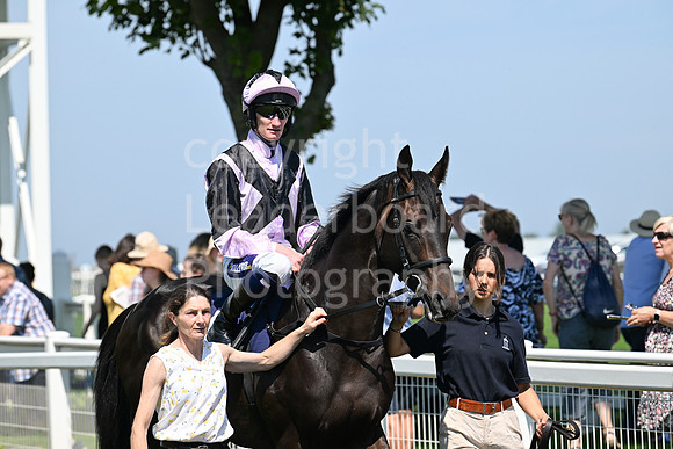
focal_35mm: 185
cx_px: 336
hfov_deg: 11.1
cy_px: 224
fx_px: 3459
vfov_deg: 7.4
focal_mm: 185
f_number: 5.6
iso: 400
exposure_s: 1/2500
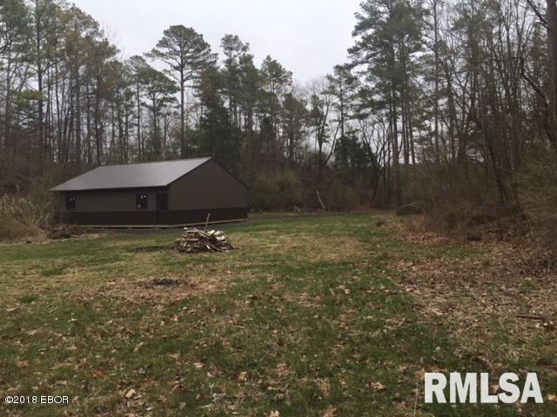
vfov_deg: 48.2
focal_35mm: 29
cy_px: 208
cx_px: 278
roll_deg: +0.9
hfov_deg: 61.7
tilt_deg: -1.2
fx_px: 467
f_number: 2.2
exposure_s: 1/412
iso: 32
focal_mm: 4.15
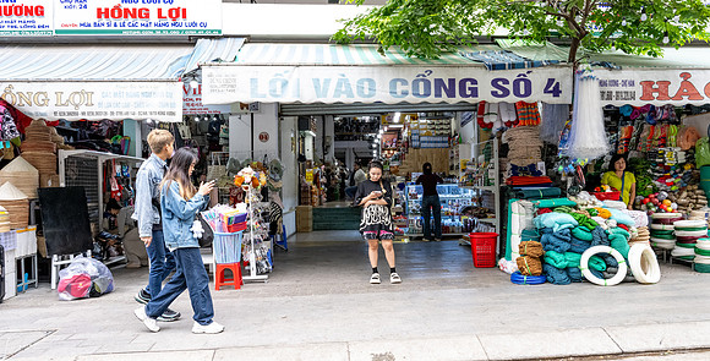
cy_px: 185
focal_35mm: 27
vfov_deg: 39.7
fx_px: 500
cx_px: 355
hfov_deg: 70.7
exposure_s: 1/320
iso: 3200
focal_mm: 24
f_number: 8
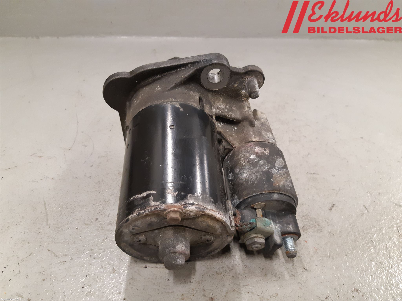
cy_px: 150
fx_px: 302
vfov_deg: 53.1
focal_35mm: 26
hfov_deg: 67.3
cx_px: 201
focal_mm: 3.93
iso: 200
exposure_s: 1/50
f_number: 1.7
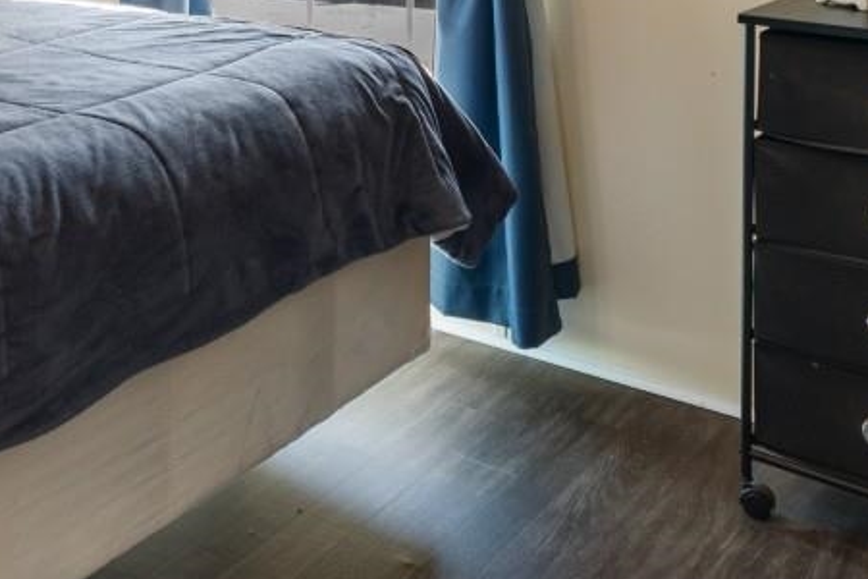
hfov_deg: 34.3
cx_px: 48
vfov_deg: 21.8
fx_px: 1302
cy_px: -232
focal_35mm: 54
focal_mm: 10
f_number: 4.5
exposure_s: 1/10
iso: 100
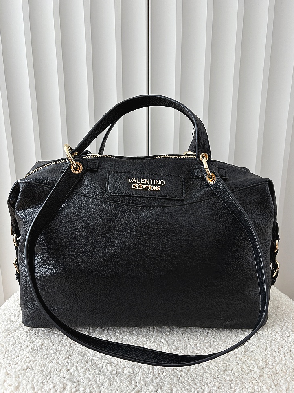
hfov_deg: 51.3
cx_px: 150
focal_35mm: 27
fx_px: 306
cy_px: 191
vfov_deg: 65.3
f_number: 1.6
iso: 50
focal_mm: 5.96
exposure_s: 1/122
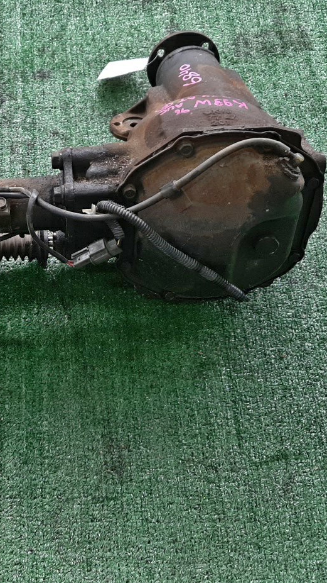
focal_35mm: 44
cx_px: 33
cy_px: 255
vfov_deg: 46.3
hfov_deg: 26.2
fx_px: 679
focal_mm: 3.93
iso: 72
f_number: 1.7
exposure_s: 1/50
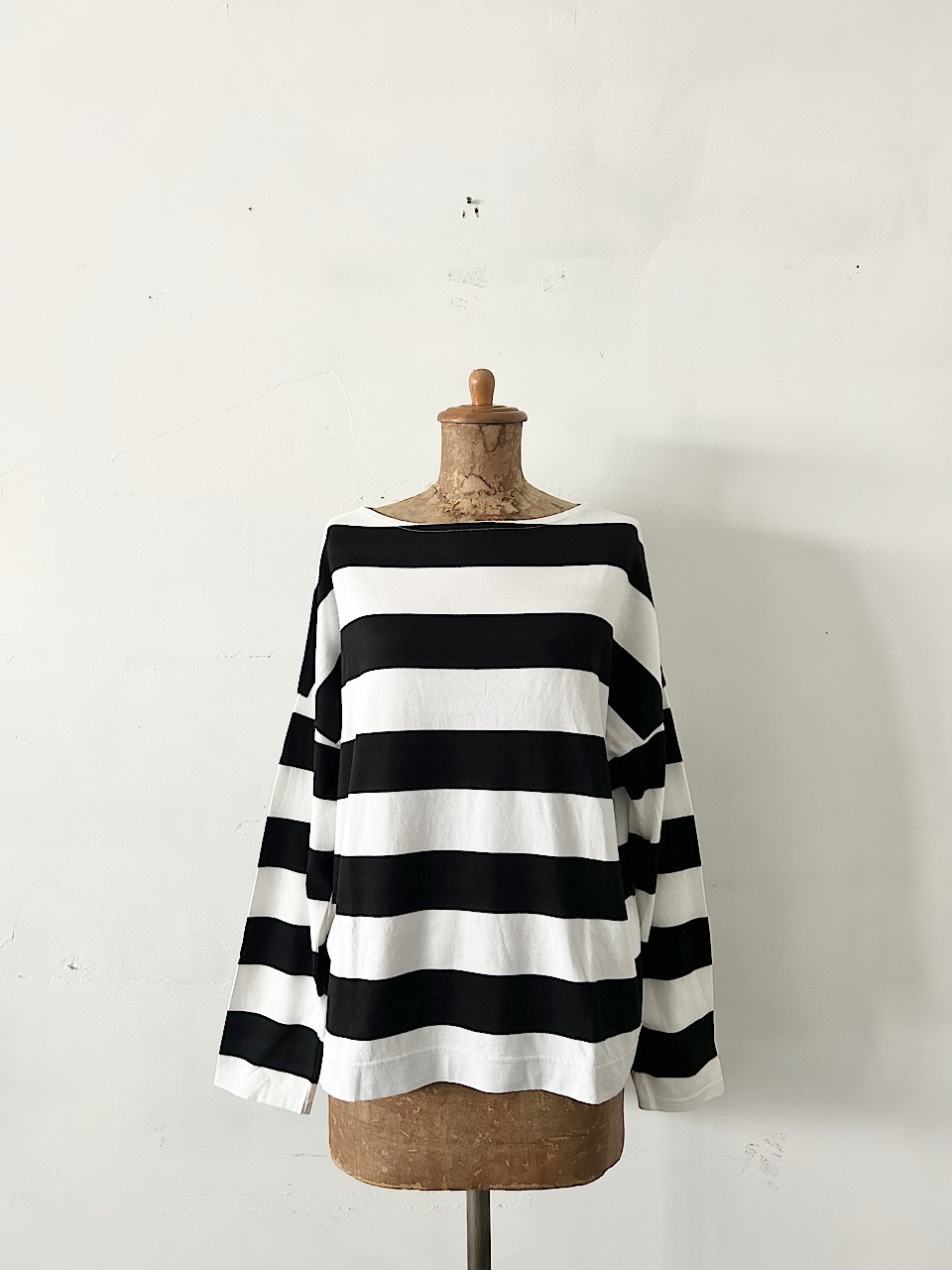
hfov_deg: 53.1
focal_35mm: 26
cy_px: 635
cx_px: 476
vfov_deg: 67.3
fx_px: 953
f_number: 1.5
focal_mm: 5.7
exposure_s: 1/60
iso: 250
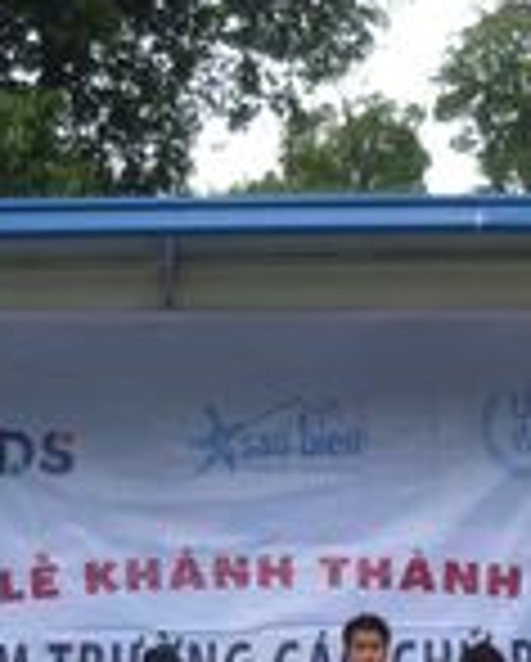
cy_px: 522
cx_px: 158
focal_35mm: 85
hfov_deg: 18.0
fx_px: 1666
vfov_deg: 22.2
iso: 100
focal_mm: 4.5
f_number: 3.1
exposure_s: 1/400
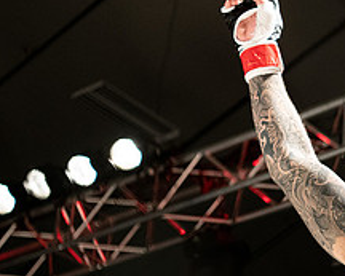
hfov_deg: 14.9
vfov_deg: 12.2
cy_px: 216
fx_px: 1287
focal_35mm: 126
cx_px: 372
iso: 1600
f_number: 2.8
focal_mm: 50
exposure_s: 1/1000
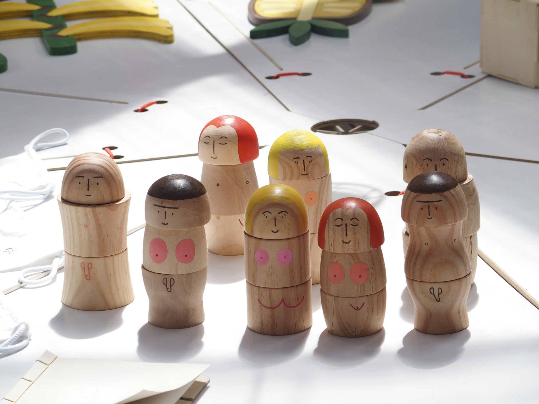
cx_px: 270
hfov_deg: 14.6
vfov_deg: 11.0
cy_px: 202
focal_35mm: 135
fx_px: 2102
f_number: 3.5
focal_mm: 28.8
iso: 100
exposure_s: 1/640
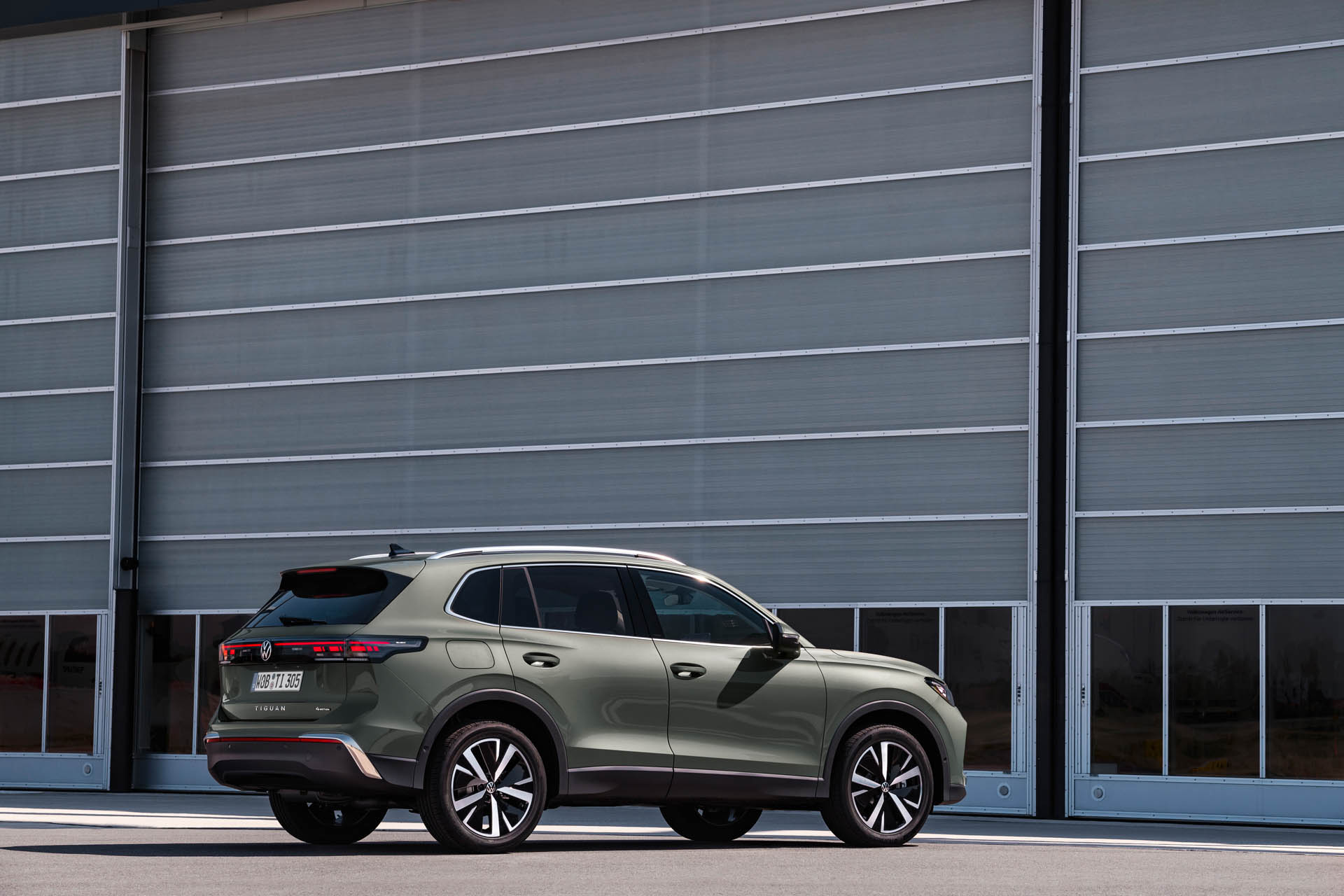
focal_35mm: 100
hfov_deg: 20.4
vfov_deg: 13.7
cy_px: 448
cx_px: 672
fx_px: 3733
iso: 400
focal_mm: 100
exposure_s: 1/320
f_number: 10
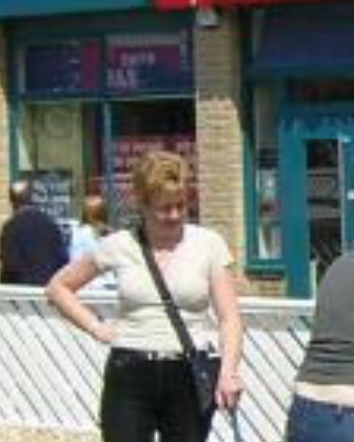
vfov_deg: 12.0
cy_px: 240
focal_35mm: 161
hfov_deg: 9.3
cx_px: 585
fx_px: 2109
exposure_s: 1/444
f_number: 5.2
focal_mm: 4.7
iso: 100
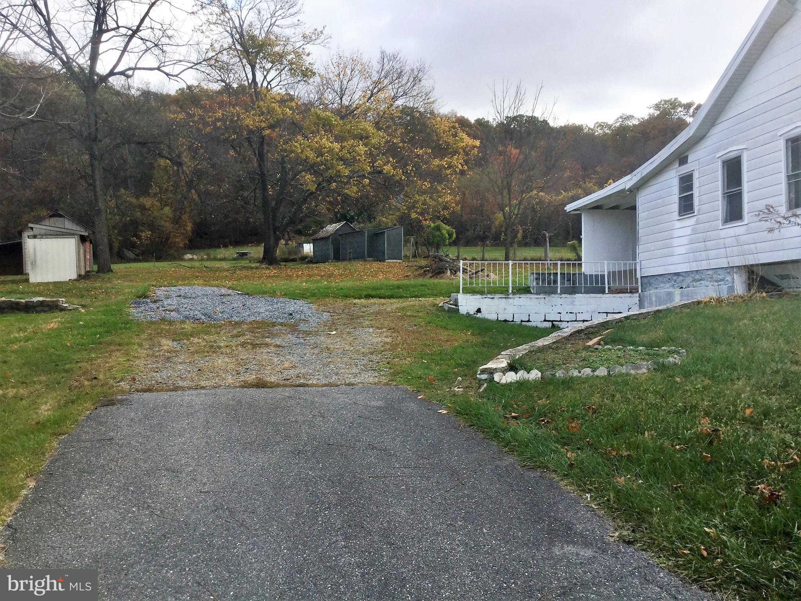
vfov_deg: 45.4
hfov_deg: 58.4
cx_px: 400
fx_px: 717
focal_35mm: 31
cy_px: 300
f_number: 2.4
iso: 25
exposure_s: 1/547
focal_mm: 3.3
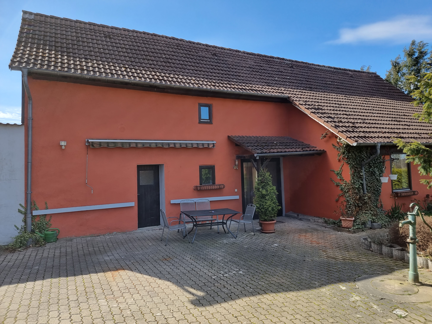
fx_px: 300
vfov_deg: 56.8
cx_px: 216
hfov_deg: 71.6
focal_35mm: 24
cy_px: 162
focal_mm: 6.7
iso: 50
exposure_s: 1/481
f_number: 1.8
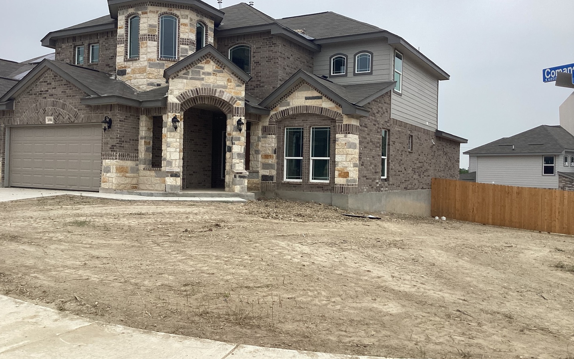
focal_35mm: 33
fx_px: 516
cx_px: 286
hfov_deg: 58.1
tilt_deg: +0.5
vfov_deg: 38.3
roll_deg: -0.2
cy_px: 163
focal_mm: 3.3
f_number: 2.4
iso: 25
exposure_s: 1/1314
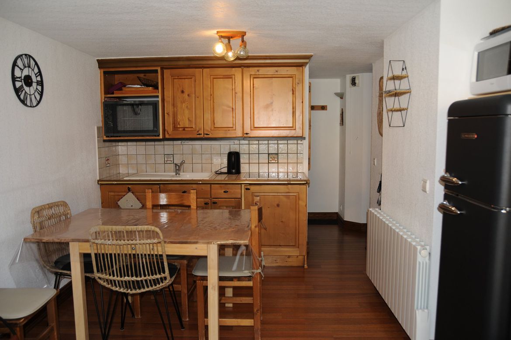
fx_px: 426
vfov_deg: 43.6
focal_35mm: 30
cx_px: 256
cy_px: 170
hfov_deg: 61.9
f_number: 3.5
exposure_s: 1/60
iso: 200
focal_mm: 20
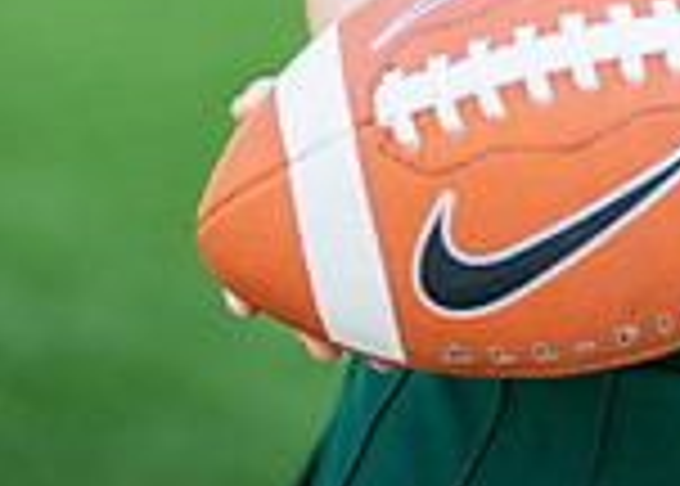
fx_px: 4444
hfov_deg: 8.7
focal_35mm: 230
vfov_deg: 6.1
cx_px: 802
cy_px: -481
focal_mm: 50
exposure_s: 1/1600
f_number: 1.2
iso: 100
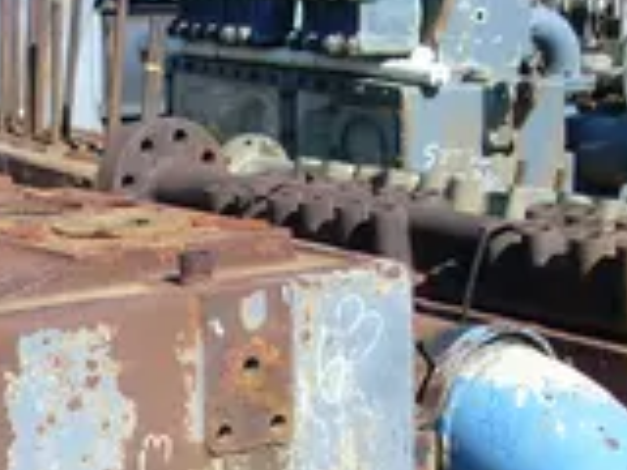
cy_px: 556
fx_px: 1721
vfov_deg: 15.1
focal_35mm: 95
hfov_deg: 20.5
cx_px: 188
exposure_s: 1/180
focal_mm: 6.3
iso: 80
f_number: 7.7
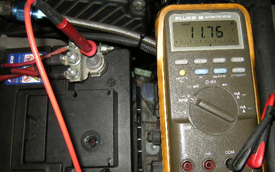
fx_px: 270
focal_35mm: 36
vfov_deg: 35.3
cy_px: 94
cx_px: 145
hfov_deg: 54.0
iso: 64
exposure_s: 1/60
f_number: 2.8
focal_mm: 4.7
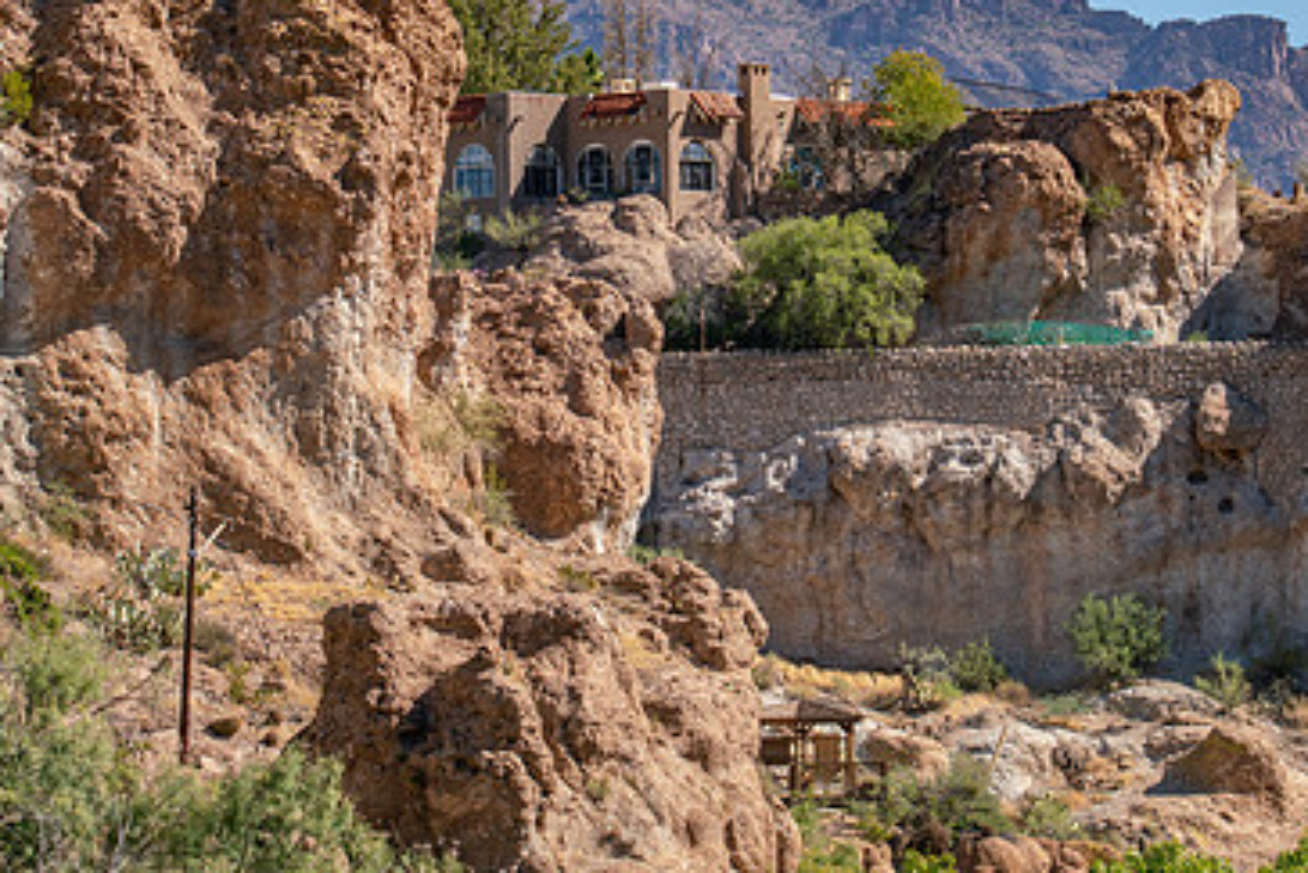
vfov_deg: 5.1
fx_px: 9813
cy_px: 314
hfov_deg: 7.6
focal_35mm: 270
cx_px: 639
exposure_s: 1/1600
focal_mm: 150
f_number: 5
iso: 320
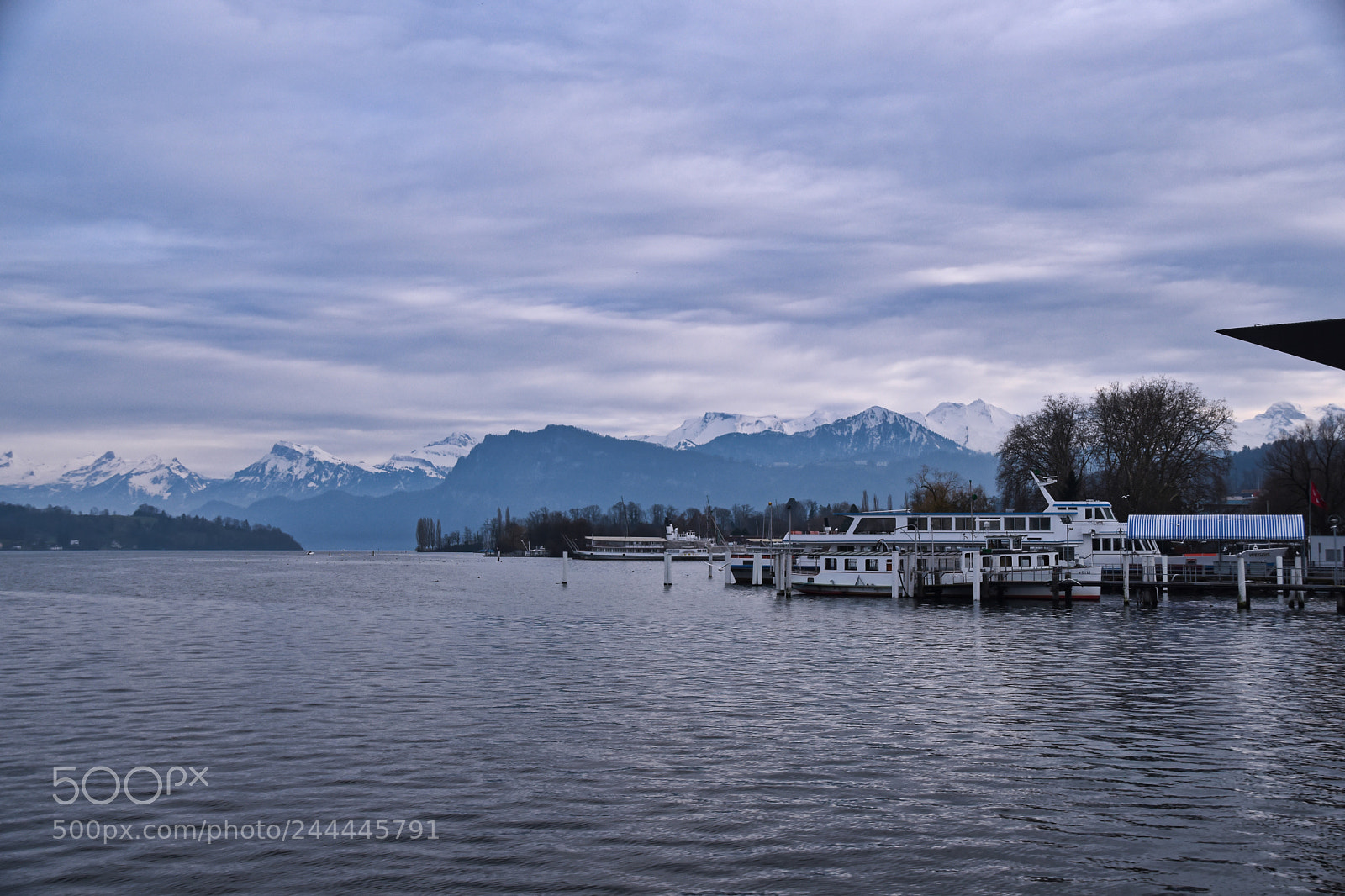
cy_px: 448
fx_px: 1625
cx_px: 672
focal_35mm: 44
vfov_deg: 30.8
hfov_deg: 45.0
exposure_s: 1/250
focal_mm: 29
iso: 250
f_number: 8
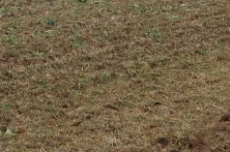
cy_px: -118
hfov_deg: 5.4
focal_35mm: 379
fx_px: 2416
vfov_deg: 3.6
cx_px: 37
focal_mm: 70
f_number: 7.1
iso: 400
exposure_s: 1/200
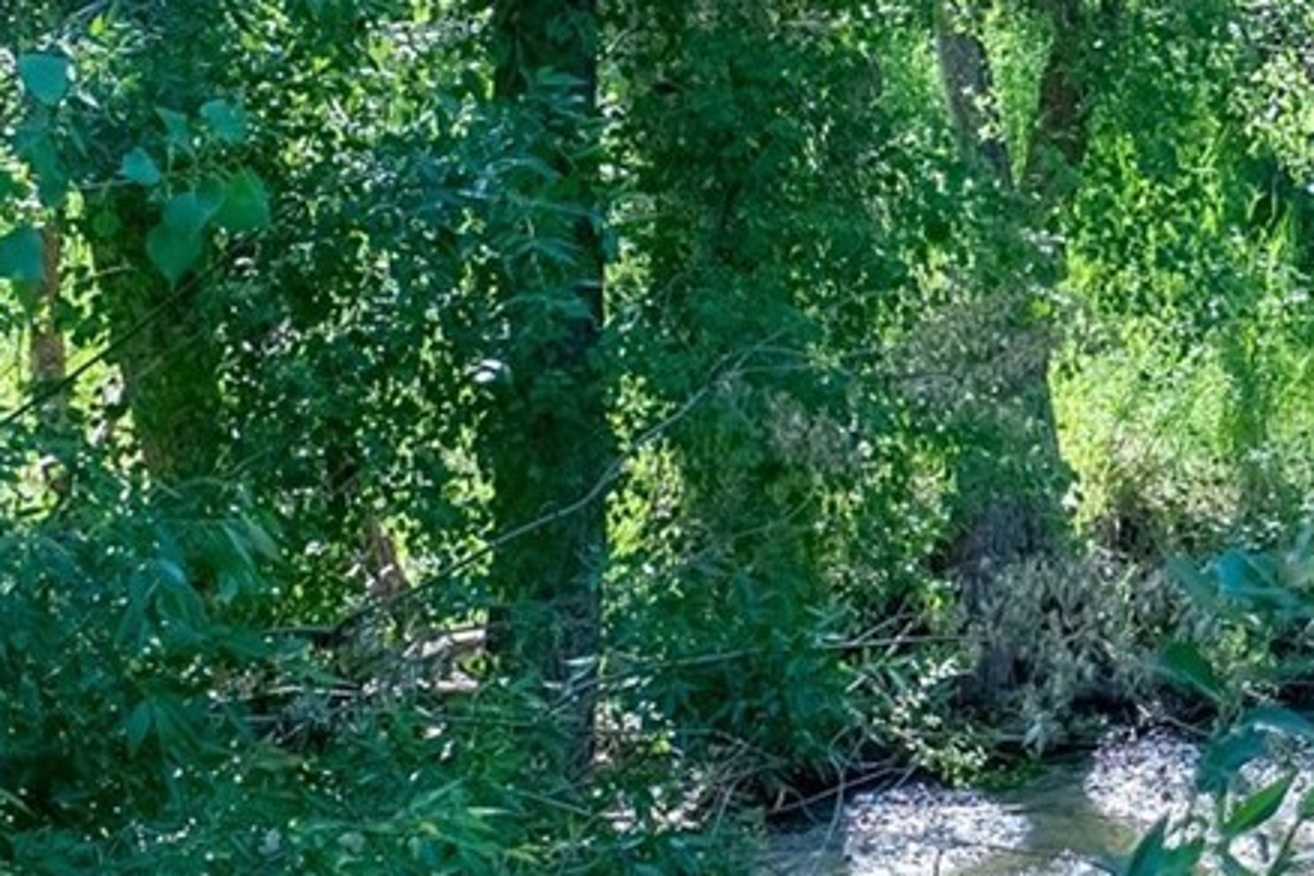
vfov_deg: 10.7
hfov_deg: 15.5
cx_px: 1503
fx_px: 4672
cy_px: 174
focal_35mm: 128
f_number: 8
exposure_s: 1/500
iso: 200
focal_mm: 35
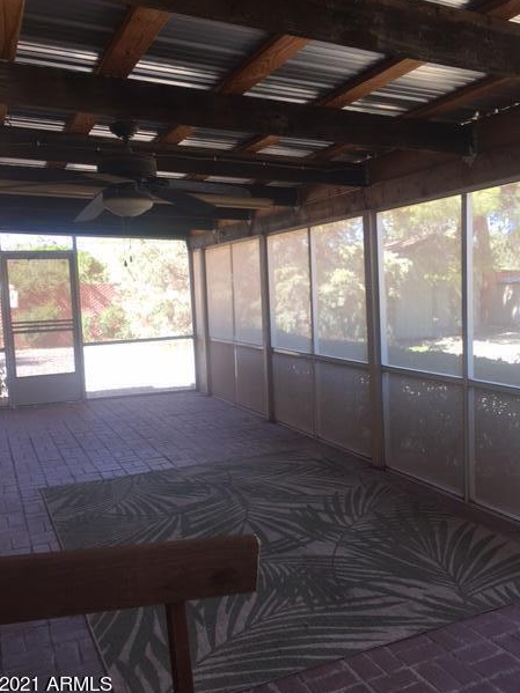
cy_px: 346
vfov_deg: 58.4
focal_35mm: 31
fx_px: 621
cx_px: 270
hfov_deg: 45.4
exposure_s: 1/40
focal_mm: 4.15
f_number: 2.2
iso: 25
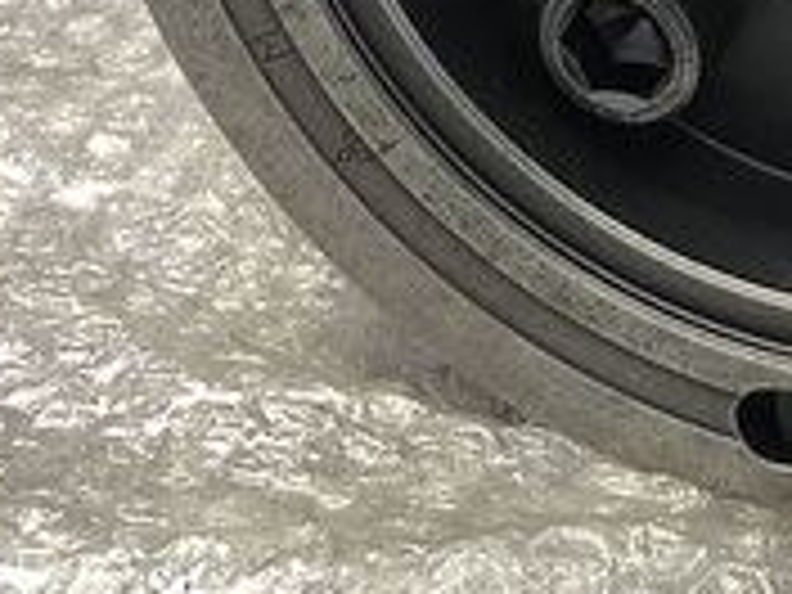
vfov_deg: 13.8
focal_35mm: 102
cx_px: 873
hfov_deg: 18.5
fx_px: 2334
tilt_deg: -26.1
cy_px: -248
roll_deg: -2.2
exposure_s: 1/20
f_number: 1.8
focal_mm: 3.99
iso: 40
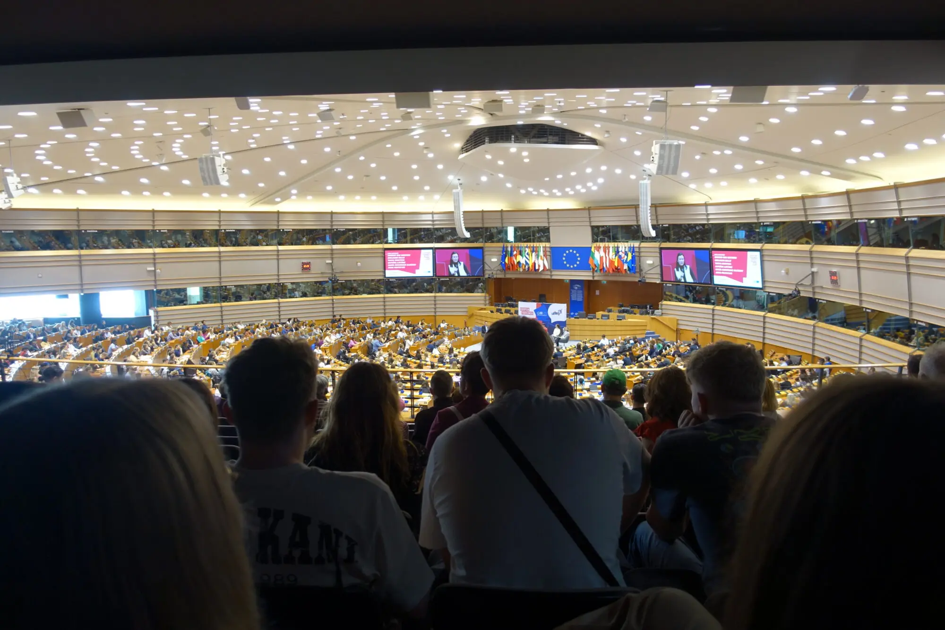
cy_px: 315
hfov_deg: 73.7
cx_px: 472
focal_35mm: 24
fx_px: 630
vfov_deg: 53.1
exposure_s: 1/30
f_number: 2.2
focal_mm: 8.8
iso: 125
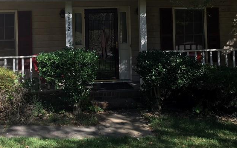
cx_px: 98
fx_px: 323
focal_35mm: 50
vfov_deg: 25.1
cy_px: 17
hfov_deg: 40.2
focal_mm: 4.15
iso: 25
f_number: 2.2
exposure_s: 1/635
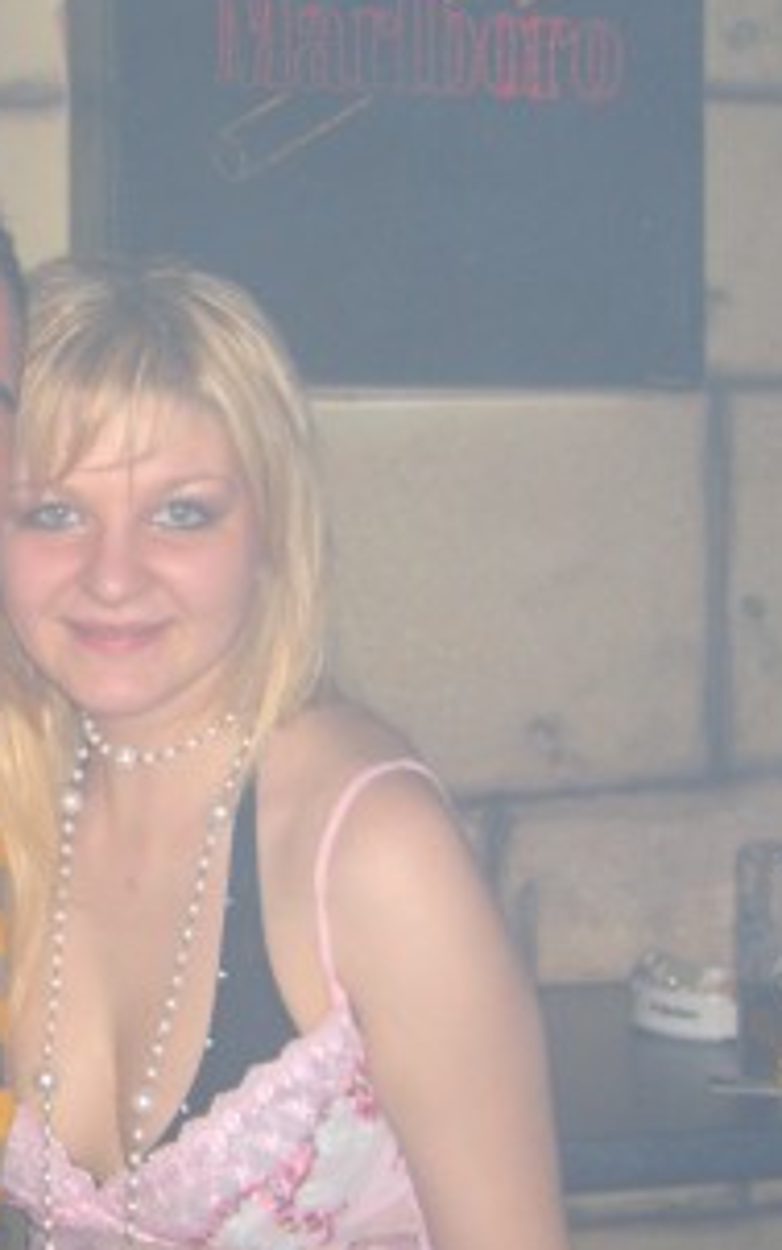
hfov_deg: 16.0
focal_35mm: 80
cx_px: -8
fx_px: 2725
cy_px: 815
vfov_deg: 25.7
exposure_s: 1/60
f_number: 2.8
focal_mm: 7.9
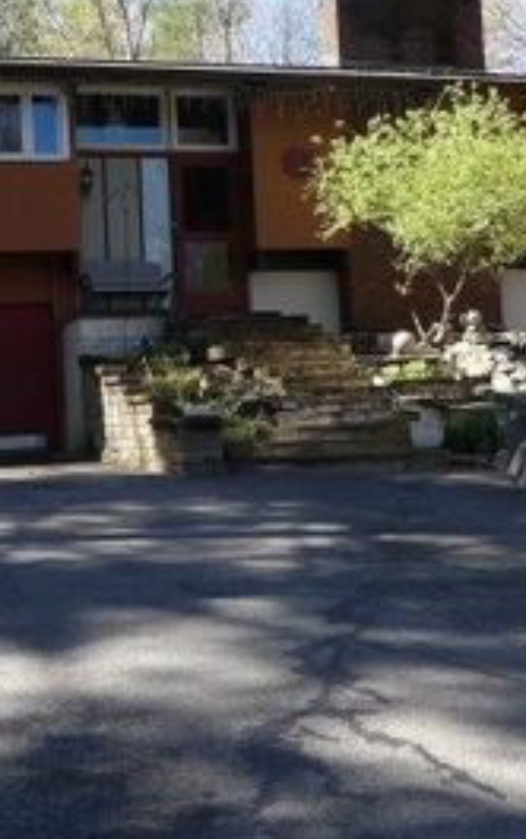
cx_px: 234
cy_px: 331
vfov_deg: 36.1
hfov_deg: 23.2
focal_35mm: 56
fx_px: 1282
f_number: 3.4
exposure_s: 1/262
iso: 100
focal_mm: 5
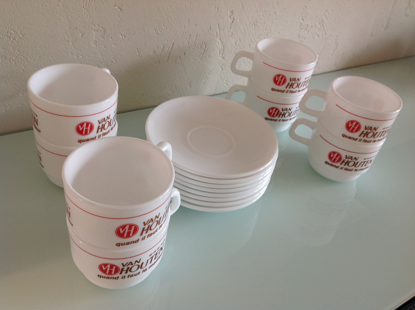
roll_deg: -11.0
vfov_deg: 40.6
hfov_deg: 52.7
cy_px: 155
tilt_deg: -38.4
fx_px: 419
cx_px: 208
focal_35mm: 35
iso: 50
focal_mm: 4.28
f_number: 2.4
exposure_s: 1/30
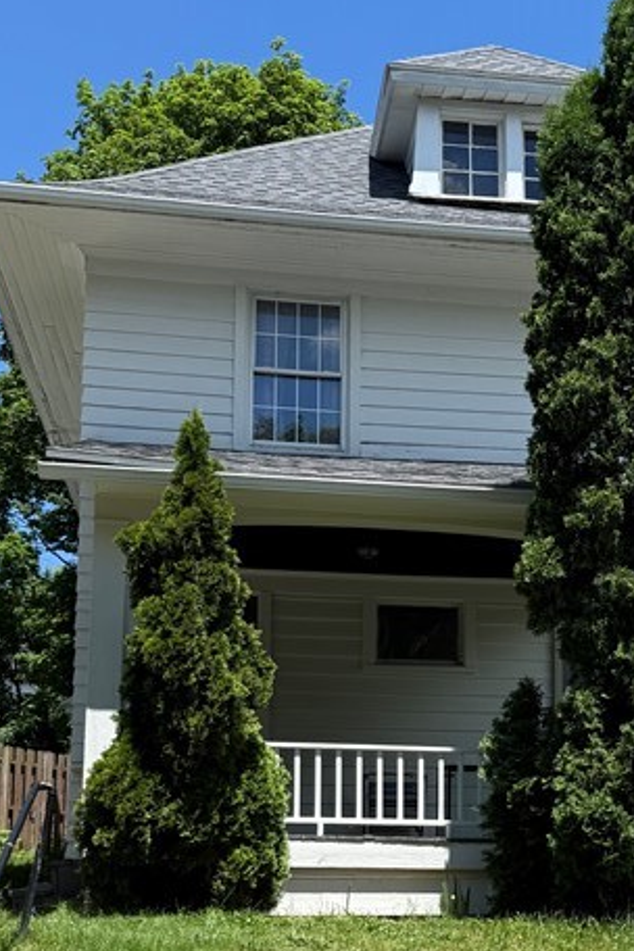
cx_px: 480
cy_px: 701
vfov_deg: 35.0
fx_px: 1479
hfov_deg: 23.9
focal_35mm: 56
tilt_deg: +7.8
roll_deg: -0.2
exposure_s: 1/2907
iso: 80
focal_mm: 6.76
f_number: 1.78
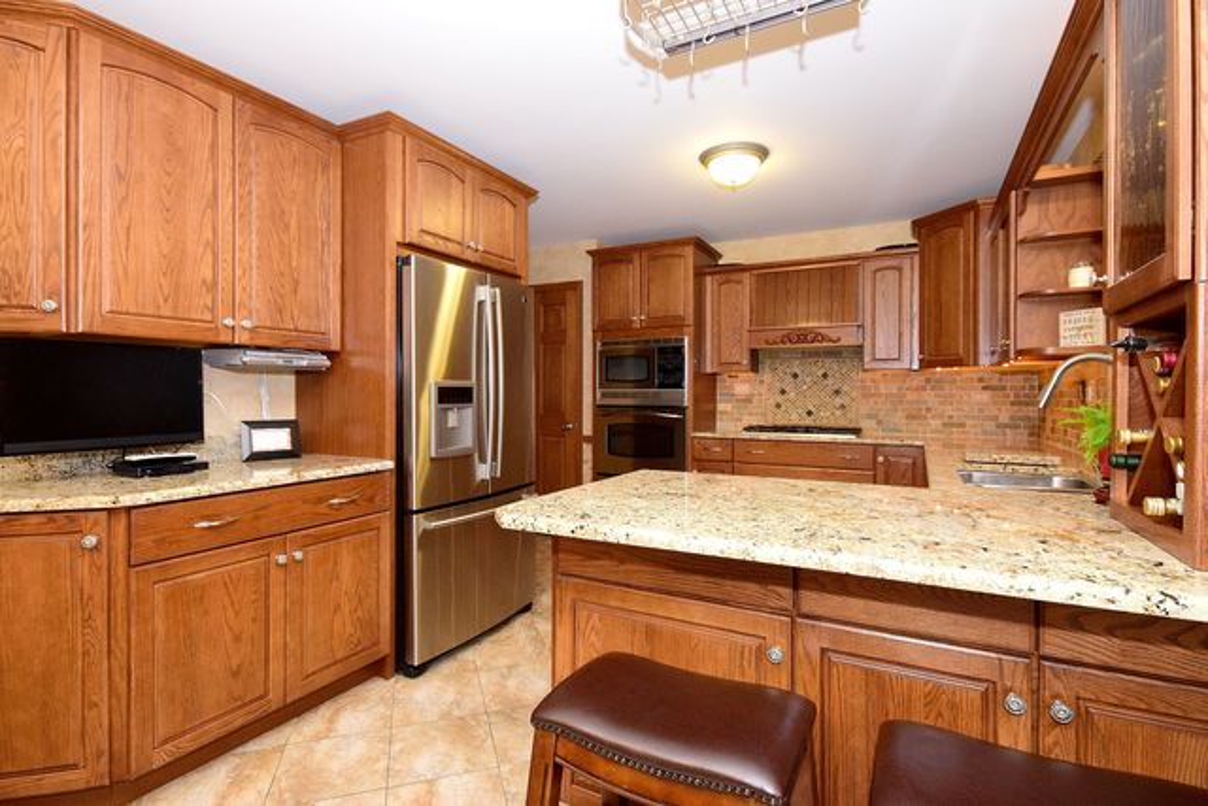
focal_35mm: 18
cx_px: 604
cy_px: 403
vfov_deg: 67.4
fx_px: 604
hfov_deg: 90.0
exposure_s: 1/60
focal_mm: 12
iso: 3200
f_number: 10
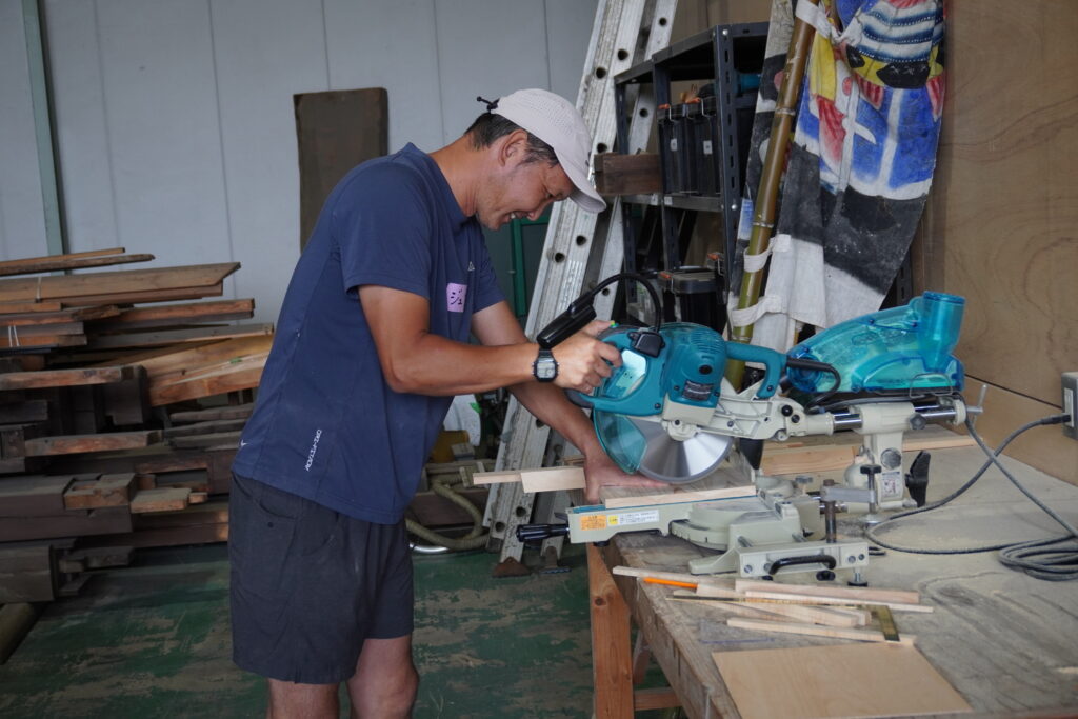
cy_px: 360
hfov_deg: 41.1
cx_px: 539
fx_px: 1437
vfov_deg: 28.1
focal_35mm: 48
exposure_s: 1/80
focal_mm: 32
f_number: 5
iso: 640
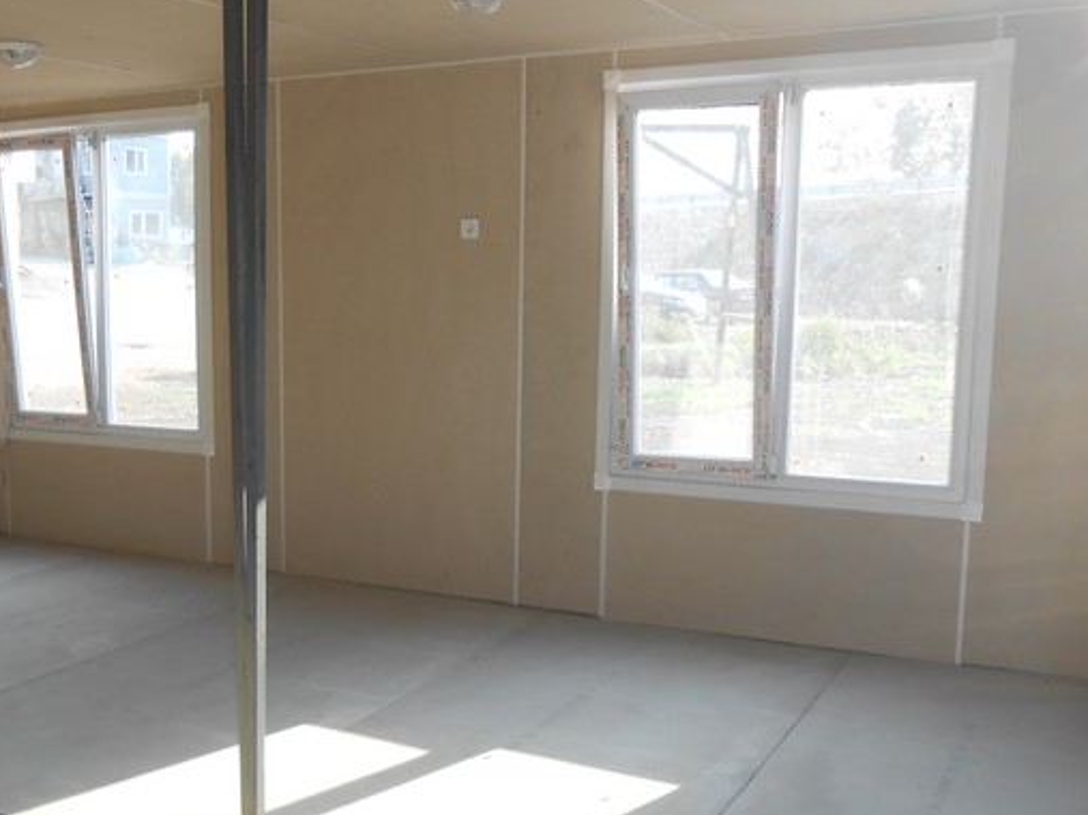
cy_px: 495
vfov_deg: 35.0
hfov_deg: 45.2
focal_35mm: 41
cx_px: 371
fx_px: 1288
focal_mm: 4.6
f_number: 3.5
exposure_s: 1/80
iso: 80
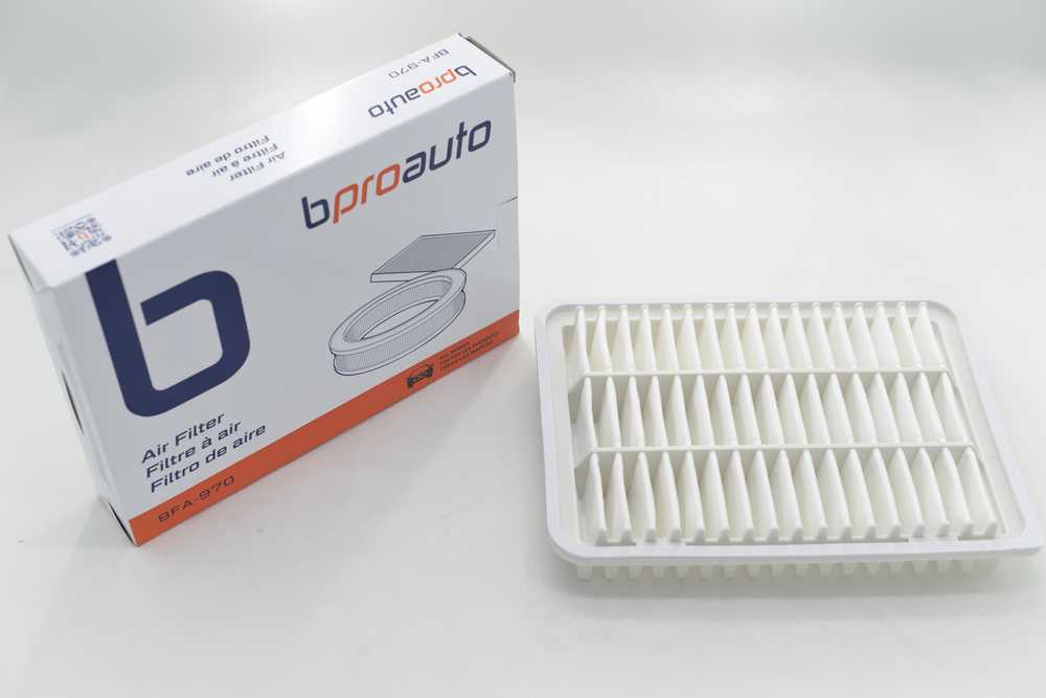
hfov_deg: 39.6
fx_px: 1453
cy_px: 349
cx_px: 523
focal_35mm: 50
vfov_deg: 27.0
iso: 100
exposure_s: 1/80
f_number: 4.5
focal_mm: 50
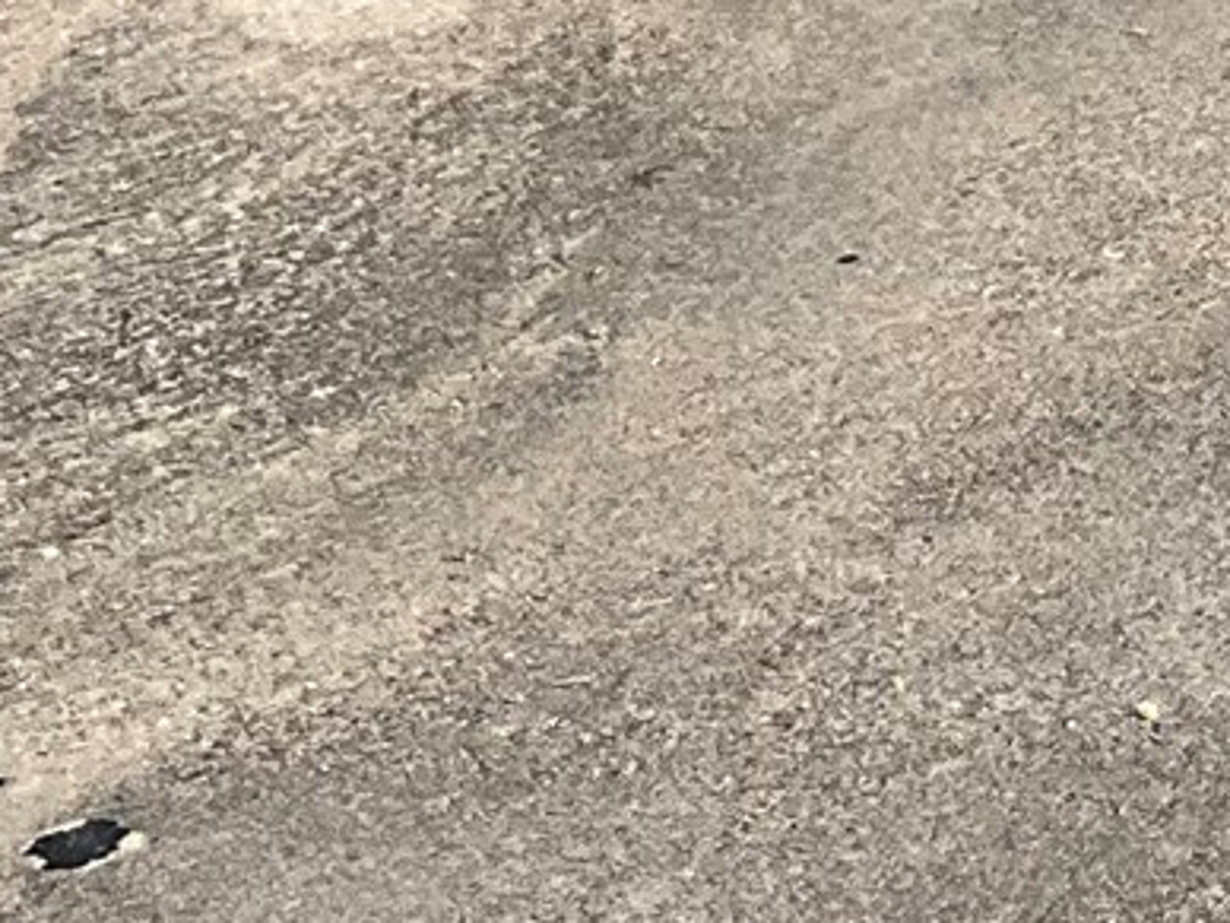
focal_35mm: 153
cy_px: -1066
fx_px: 5437
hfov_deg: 11.7
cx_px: 2346
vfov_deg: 9.0
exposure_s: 1/1035
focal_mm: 3
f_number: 1.8
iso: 25
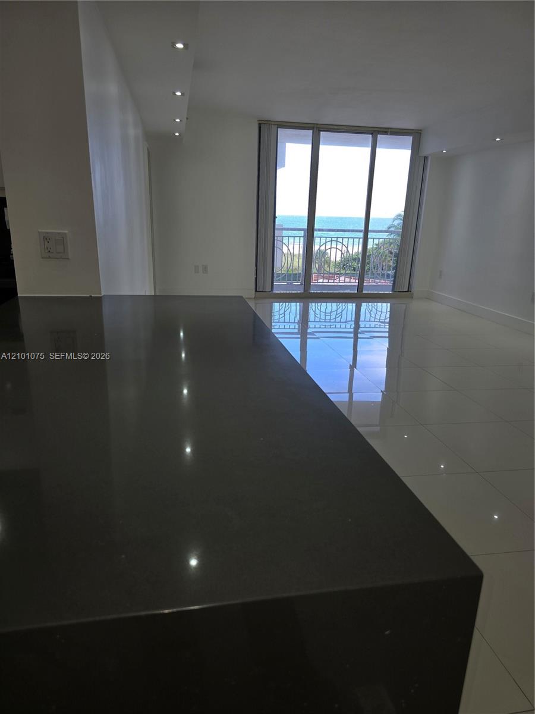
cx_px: 268
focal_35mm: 23
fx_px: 474
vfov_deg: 73.9
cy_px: 357
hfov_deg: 58.9
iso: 16
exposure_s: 1/60
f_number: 1.7
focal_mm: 6.3
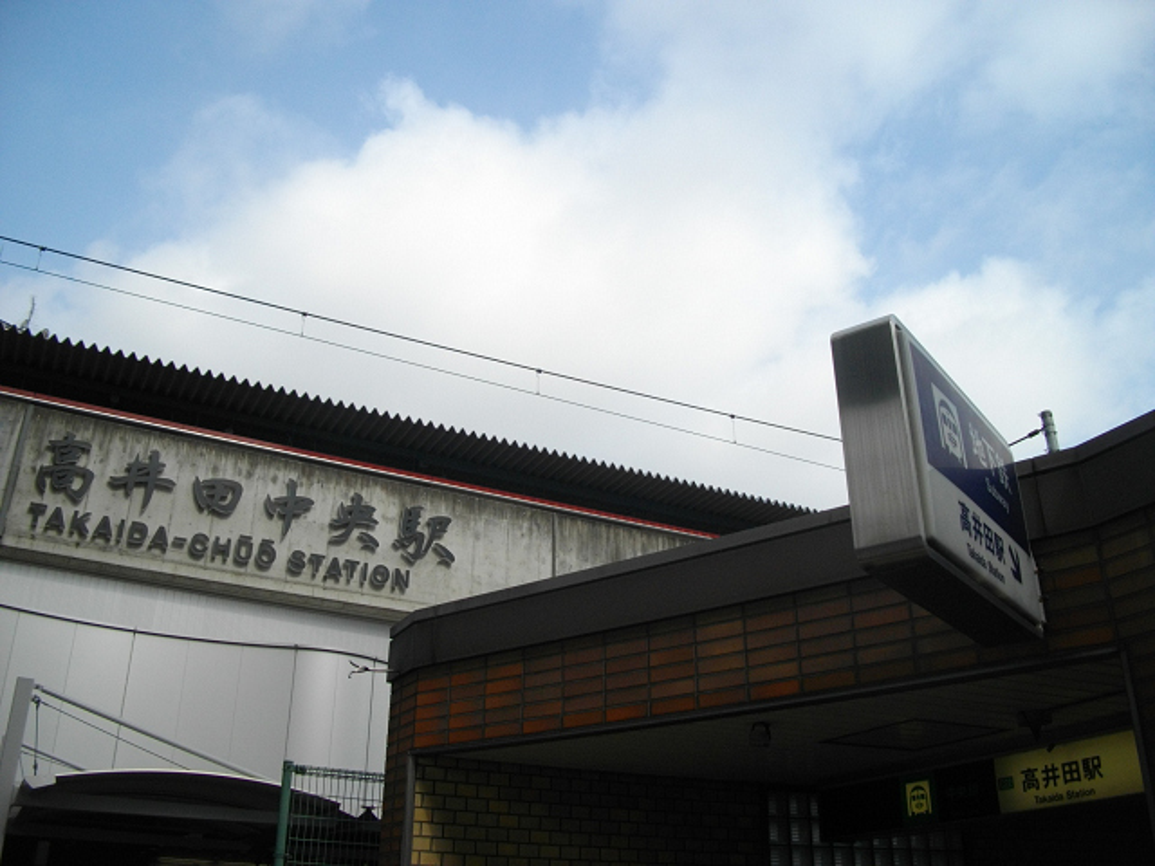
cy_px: 433
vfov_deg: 45.4
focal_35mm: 31
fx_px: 1034
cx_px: 578
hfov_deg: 58.4
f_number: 8.8
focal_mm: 5.7
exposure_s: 1/160
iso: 100
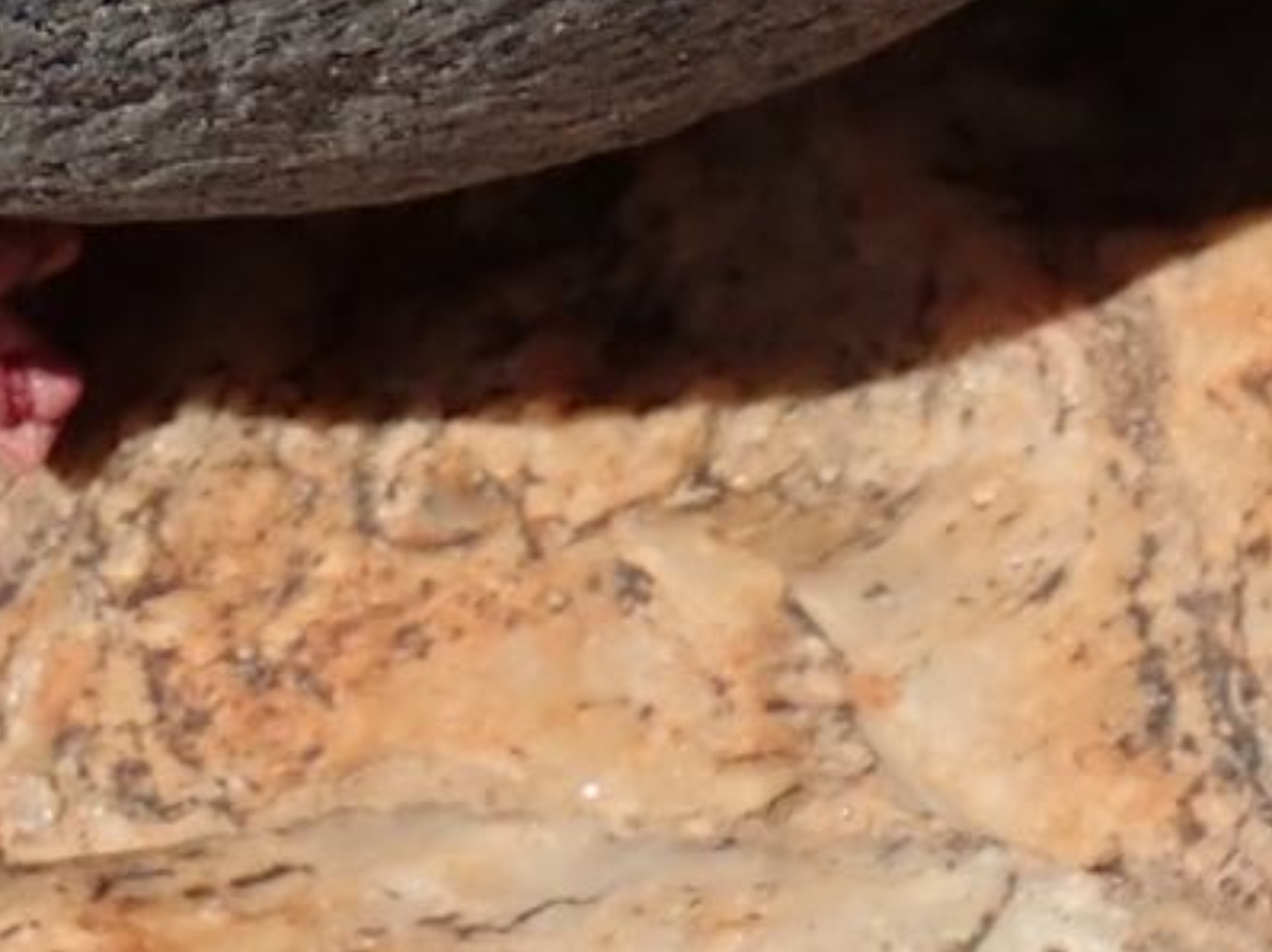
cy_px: -303
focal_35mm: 327
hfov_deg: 6.0
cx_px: -844
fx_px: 12009
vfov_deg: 4.5
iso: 100
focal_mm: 11.78
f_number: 5
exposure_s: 1/640
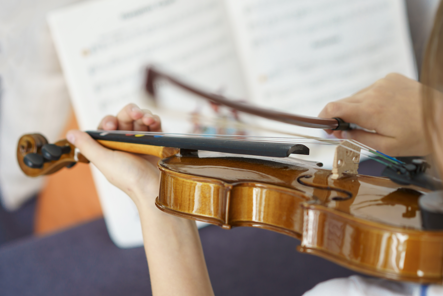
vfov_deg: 16.7
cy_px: 148
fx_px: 1009
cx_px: 222
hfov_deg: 24.8
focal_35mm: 82
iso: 200
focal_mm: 55
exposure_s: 1/250
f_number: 2.5
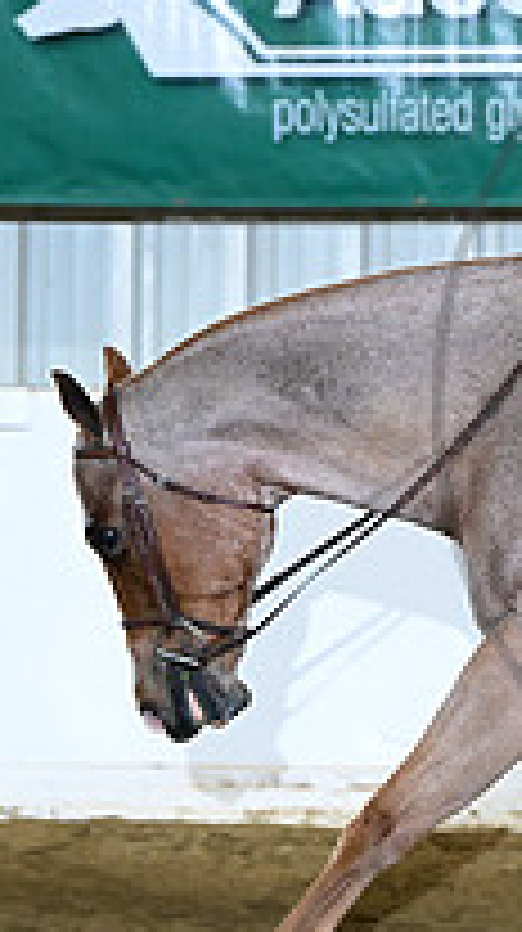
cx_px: 963
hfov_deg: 3.0
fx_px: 9797
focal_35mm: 397
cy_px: 403
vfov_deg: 5.4
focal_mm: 135
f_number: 4.5
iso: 2000
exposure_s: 1/200
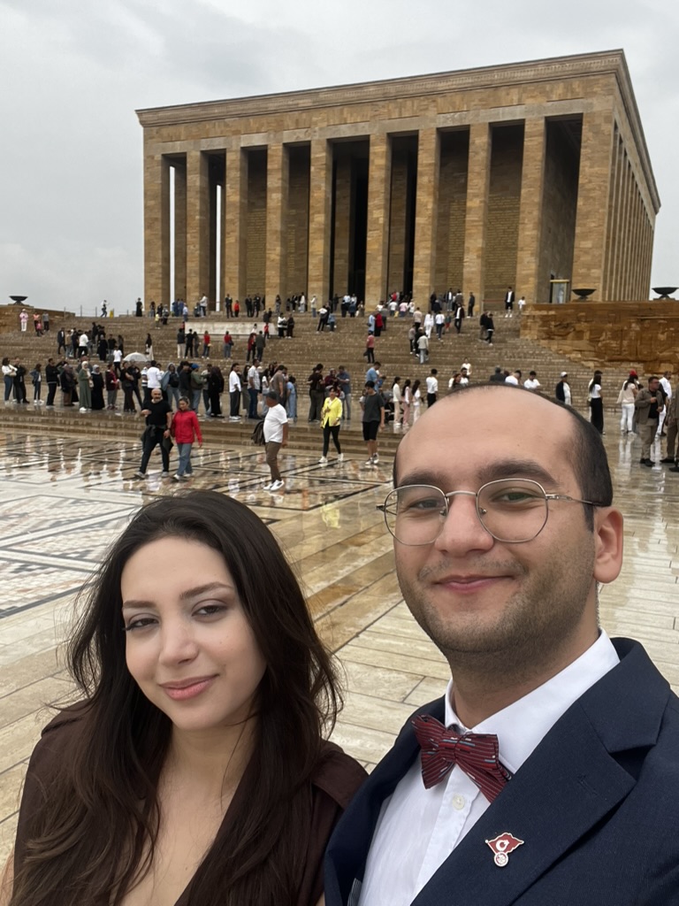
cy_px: 453
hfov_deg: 46.8
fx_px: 785
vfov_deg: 60.0
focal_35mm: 30
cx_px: 340
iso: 32
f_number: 2.2
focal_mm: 2.71
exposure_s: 1/474
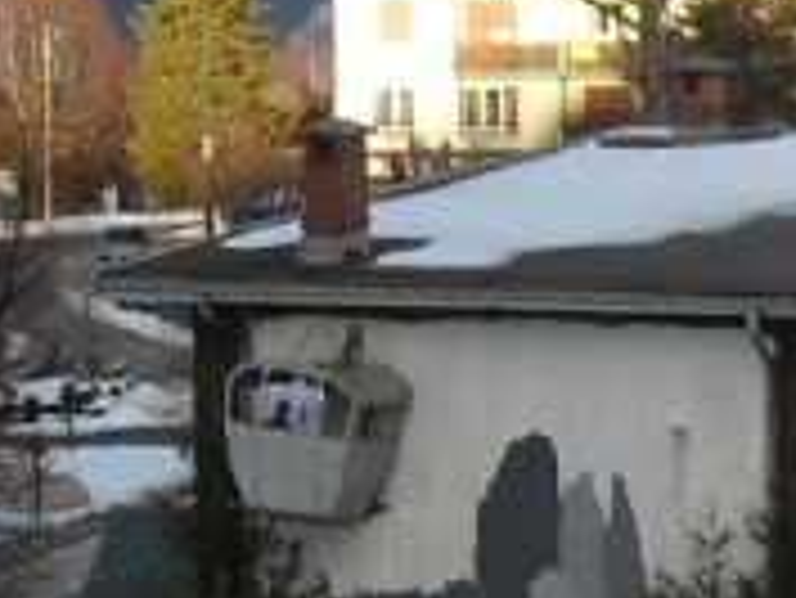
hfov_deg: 9.1
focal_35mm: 202
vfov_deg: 7.4
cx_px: 1709
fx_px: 4648
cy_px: 148
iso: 64
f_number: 2.8
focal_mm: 5.7
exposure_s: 1/438
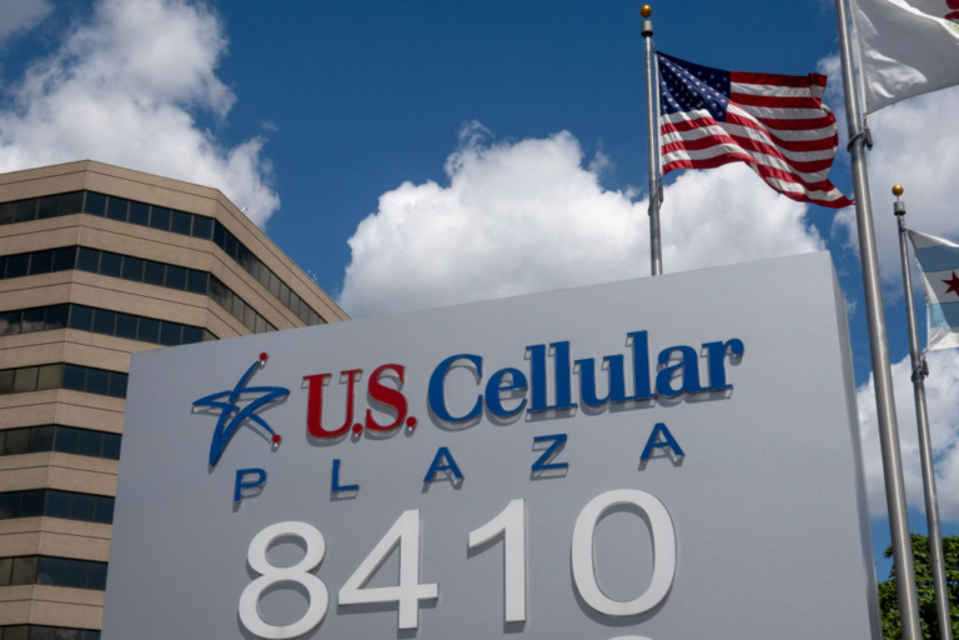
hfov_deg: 36.9
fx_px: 1438
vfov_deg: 25.1
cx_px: 480
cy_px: 320
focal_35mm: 54
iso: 400
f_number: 10
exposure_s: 1/1250
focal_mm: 19.84
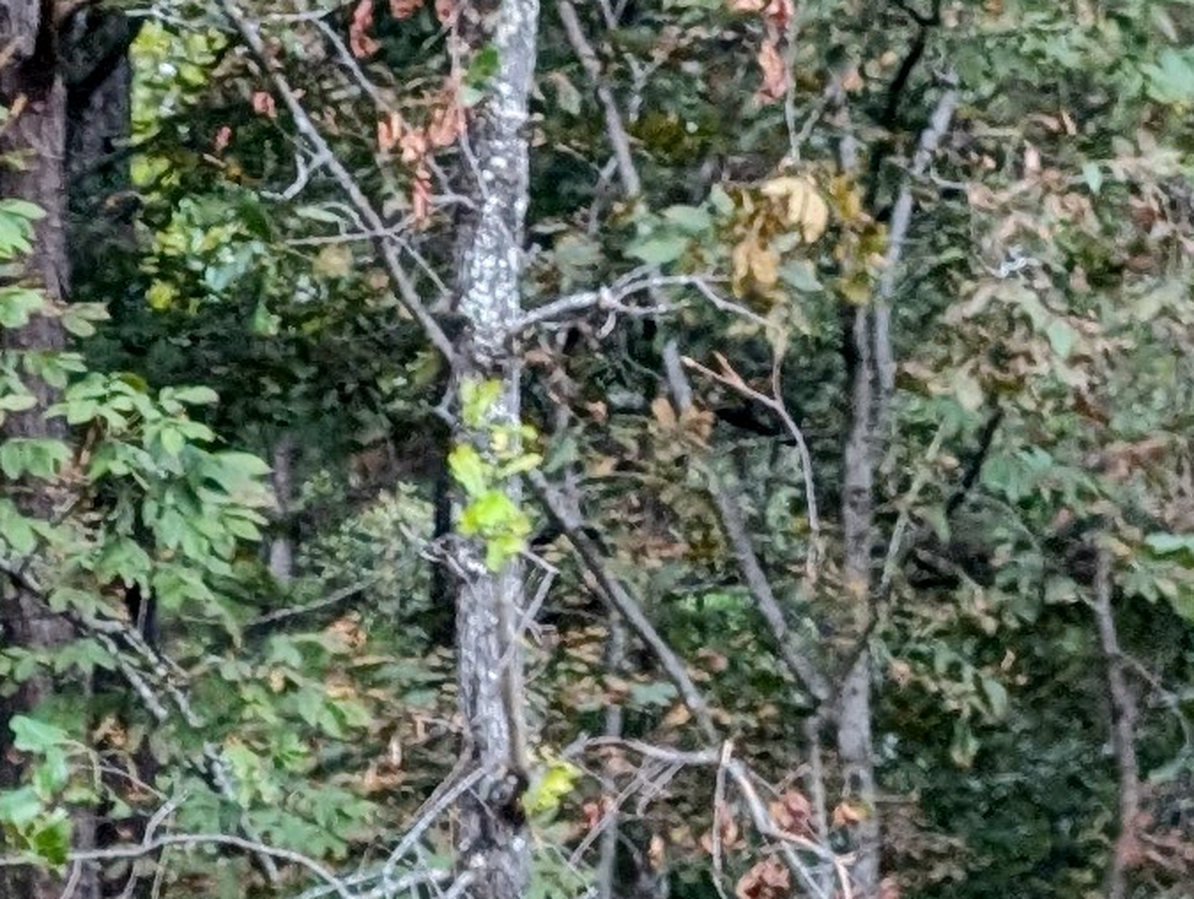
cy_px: 2327
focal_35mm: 145
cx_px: -674
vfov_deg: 9.0
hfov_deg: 12.8
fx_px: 5008
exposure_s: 1/26.4
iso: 29
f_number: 1.68
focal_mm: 6.9
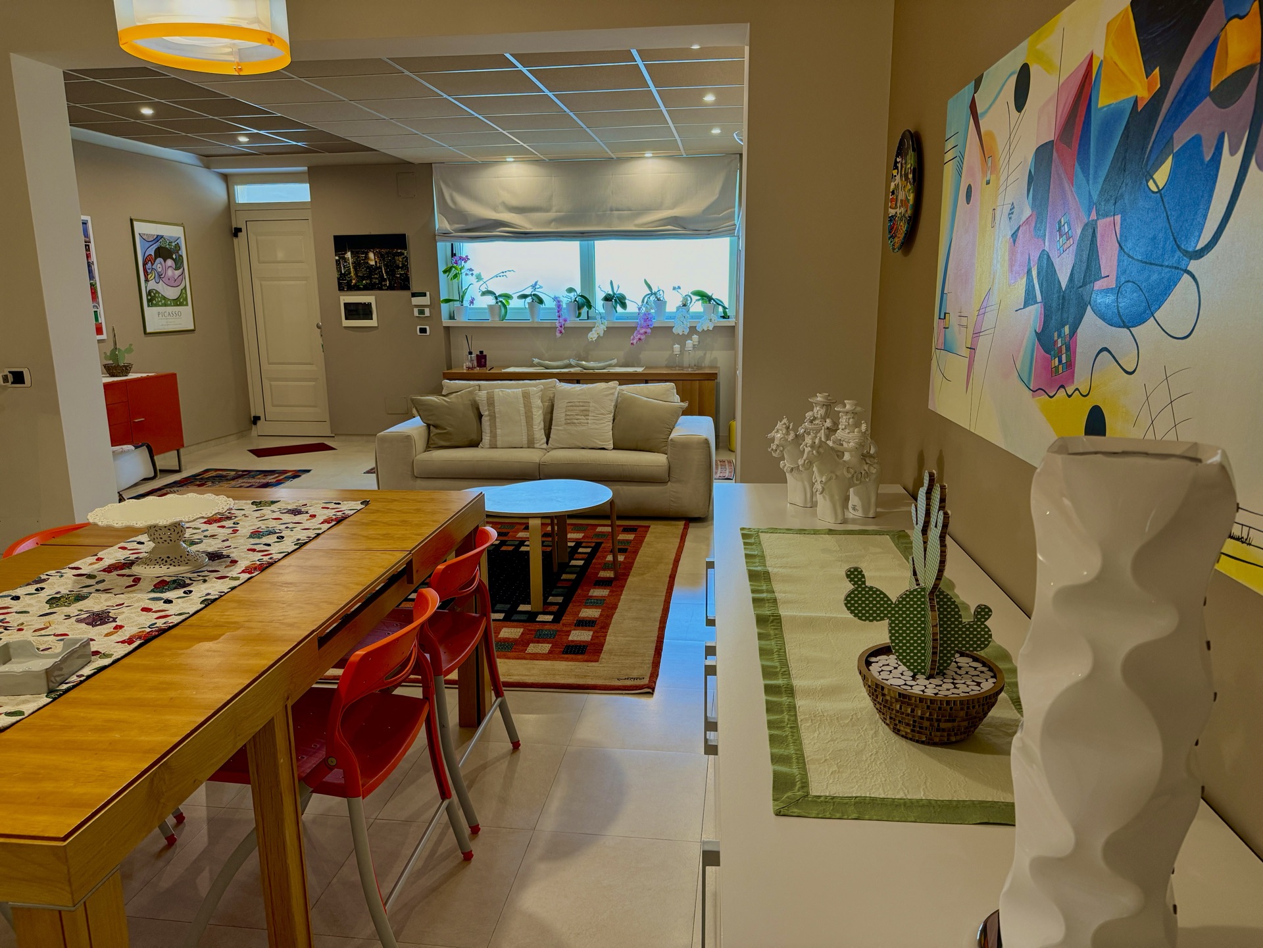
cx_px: 632
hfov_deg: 71.6
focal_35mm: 24
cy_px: 474
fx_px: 876
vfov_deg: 56.8
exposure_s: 1/100
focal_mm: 6.76
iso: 200
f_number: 1.78
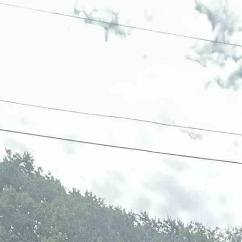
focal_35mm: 72
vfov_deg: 16.5
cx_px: 285
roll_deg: +1.5
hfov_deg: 22.3
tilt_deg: +6.9
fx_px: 569
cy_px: 515
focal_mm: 2.22
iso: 40
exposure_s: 1/629
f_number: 2.2
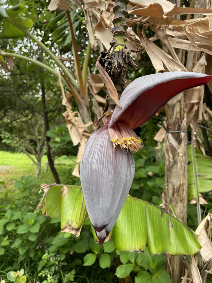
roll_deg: -4.3
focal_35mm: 26
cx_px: 106
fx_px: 212
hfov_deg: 53.1
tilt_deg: +2.3
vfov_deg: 67.3
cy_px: 142
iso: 32
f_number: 1.6
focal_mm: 4.2
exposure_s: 1/133
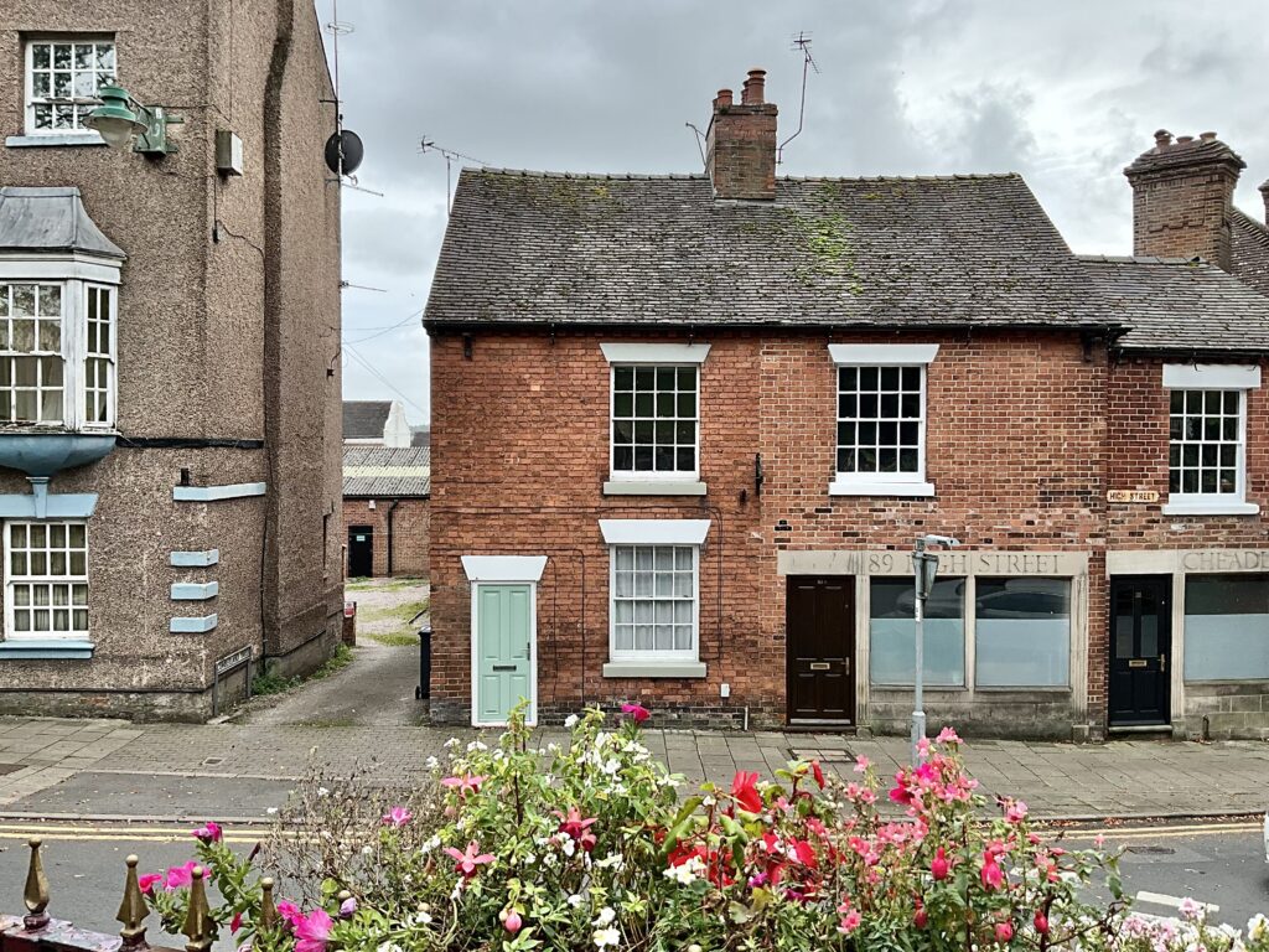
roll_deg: -0.6
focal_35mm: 29
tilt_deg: -1.8
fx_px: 1063
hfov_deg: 61.7
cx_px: 634
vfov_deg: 48.2
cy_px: 476
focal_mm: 3
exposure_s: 1/574
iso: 25
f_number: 1.8
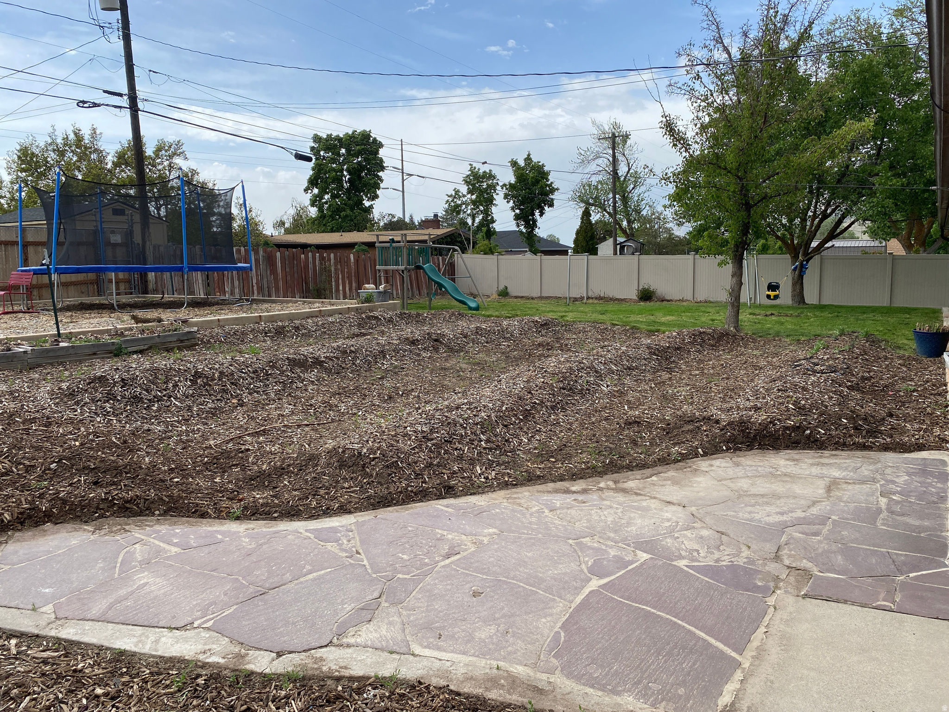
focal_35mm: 26
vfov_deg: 53.1
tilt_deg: -7.2
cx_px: 474
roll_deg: +0.3
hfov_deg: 67.3
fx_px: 713
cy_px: 356
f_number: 1.8
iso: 32
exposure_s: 1/1678
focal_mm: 4.25
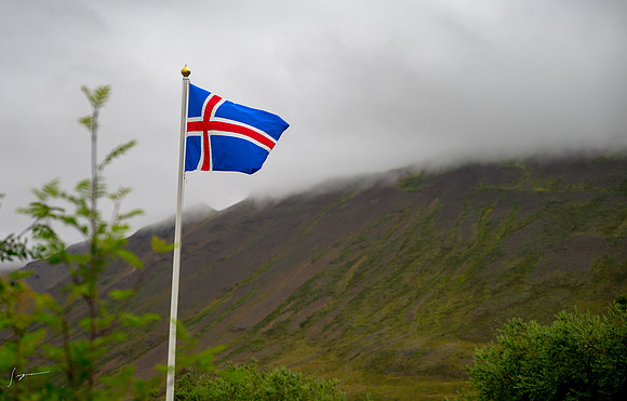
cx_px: 227
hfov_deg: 22.7
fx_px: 1557
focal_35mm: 91
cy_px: 134
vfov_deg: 14.7
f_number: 2.8
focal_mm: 70
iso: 250
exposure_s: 1/400
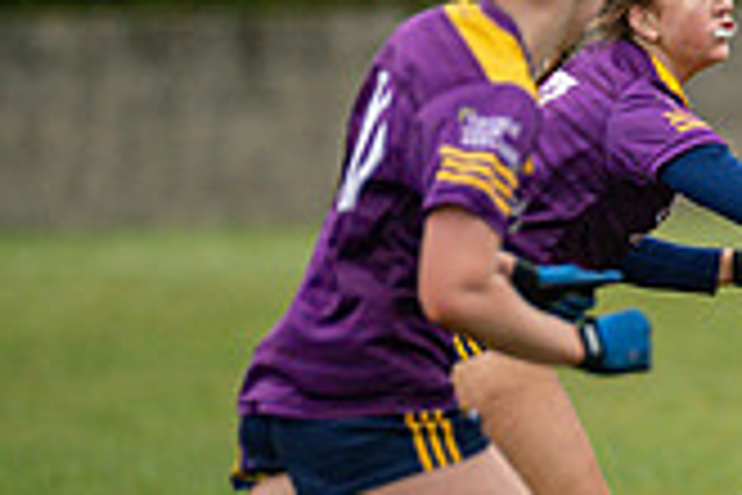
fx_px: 19600
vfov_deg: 1.4
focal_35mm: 951
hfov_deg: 2.2
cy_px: 407
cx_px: 1282
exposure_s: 1/640
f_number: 2.8
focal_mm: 270
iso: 1000
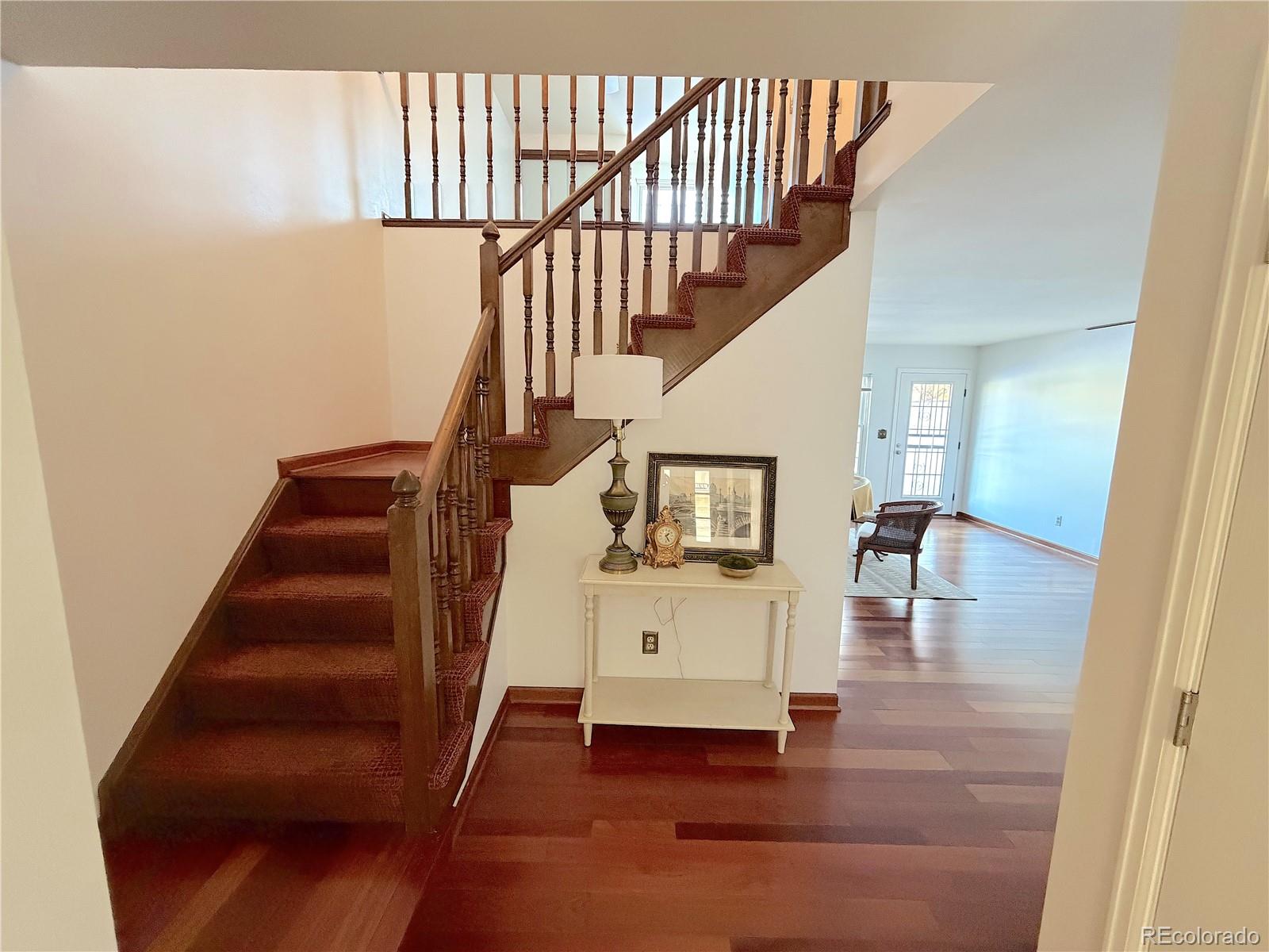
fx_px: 513
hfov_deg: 102.1
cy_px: 476
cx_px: 634
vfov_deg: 85.7
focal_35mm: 14
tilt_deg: -8.0
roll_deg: -1.3
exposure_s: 1/60
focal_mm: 2.22
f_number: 2.2
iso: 800
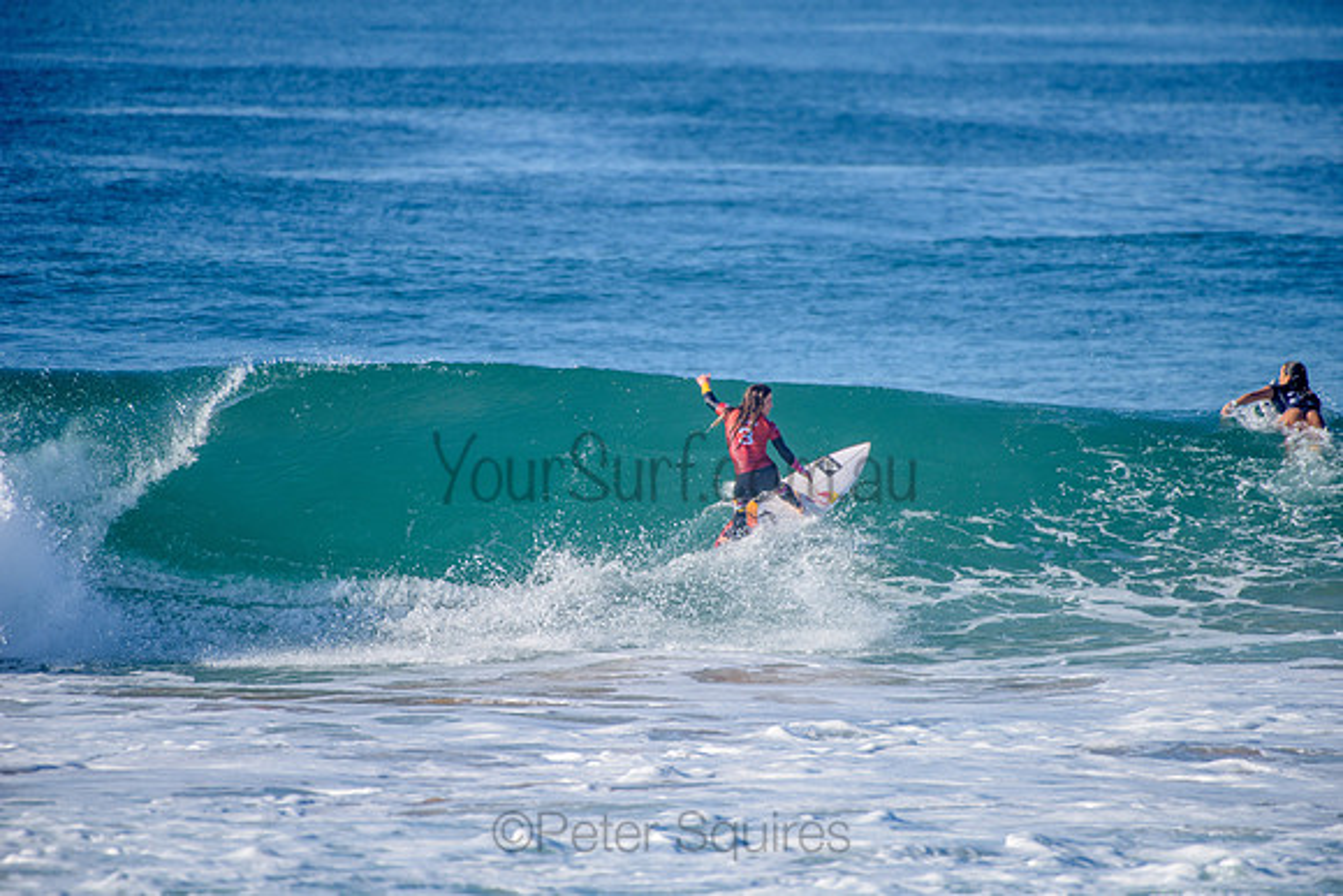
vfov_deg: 2.8
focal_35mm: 500
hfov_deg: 4.1
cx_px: 672
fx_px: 18656
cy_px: 448
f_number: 5.6
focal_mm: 500
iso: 180
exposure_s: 1/1600
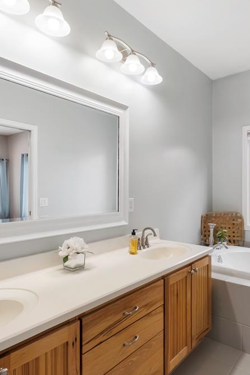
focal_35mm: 23
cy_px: 189
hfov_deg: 55.0
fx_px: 240
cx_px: 139
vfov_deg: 76.1
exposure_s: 1/8
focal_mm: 10
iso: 400
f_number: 8
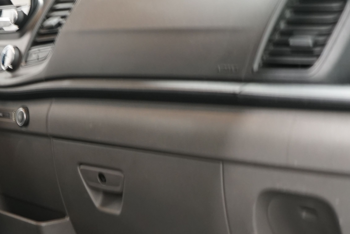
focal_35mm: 74
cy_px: 232
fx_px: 719
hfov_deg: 26.7
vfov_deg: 18.0
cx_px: 54
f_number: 5.6
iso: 800
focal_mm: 28
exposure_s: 1/3
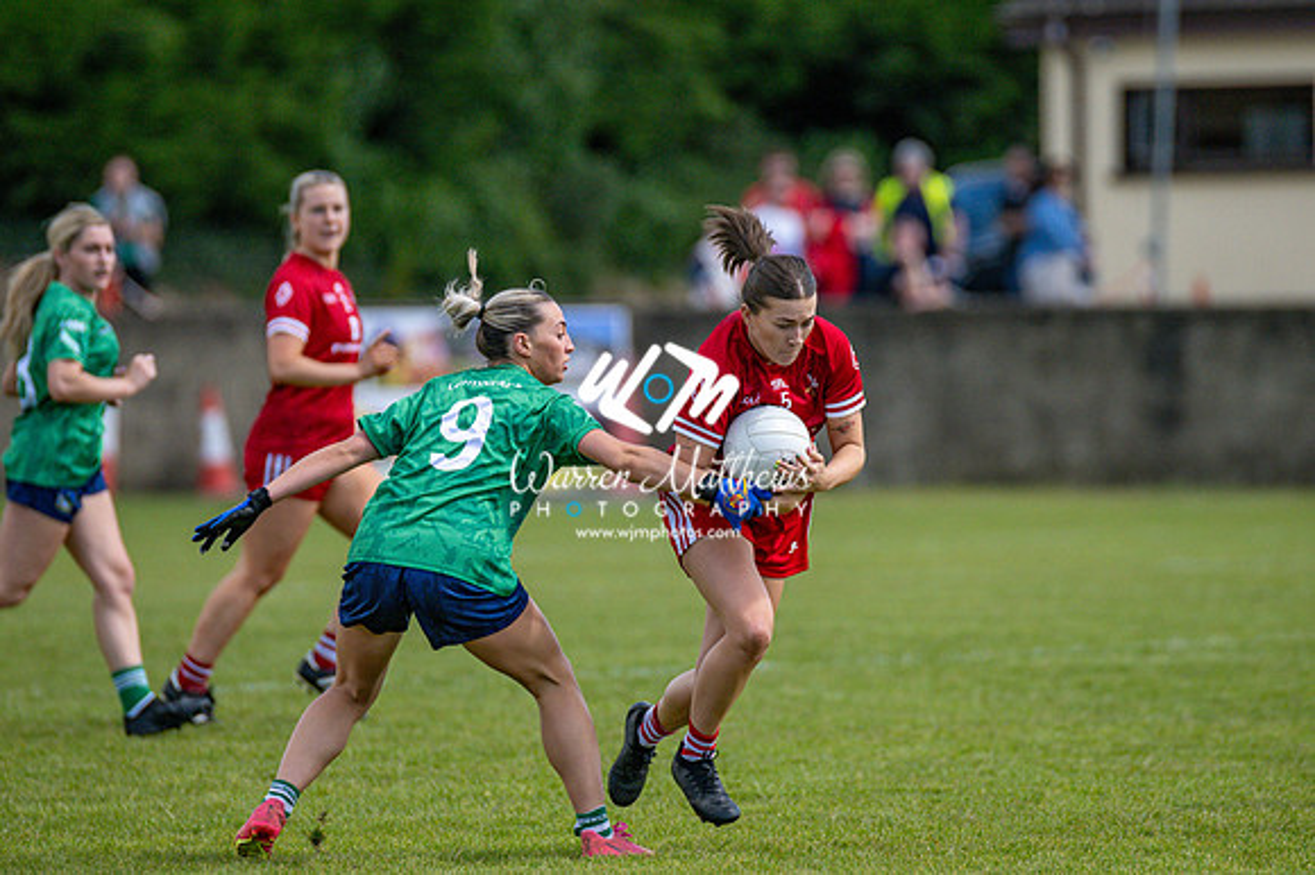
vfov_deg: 3.1
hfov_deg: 4.6
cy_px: 438
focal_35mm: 450
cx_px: 658
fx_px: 16427
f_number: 2.8
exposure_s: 1/6400
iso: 400
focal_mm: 300
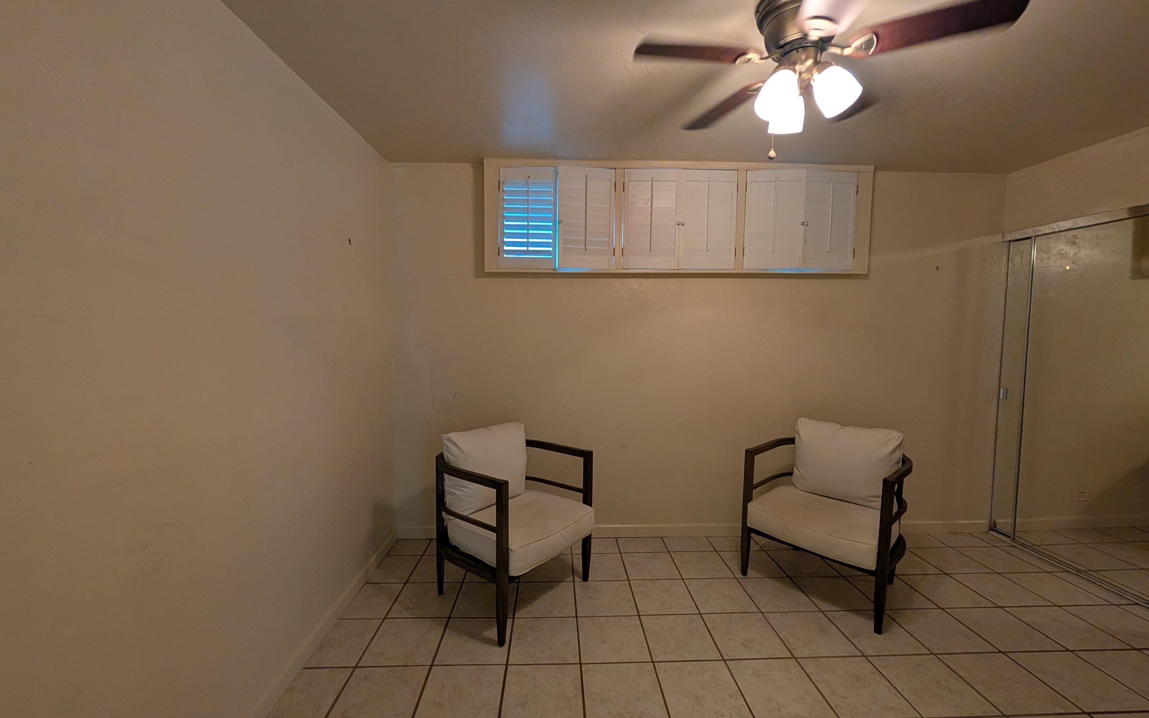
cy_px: 361
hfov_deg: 109.4
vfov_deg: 82.8
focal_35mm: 13
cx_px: 574
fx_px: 407
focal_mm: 2.02
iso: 292
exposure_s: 1/120
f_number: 1.7
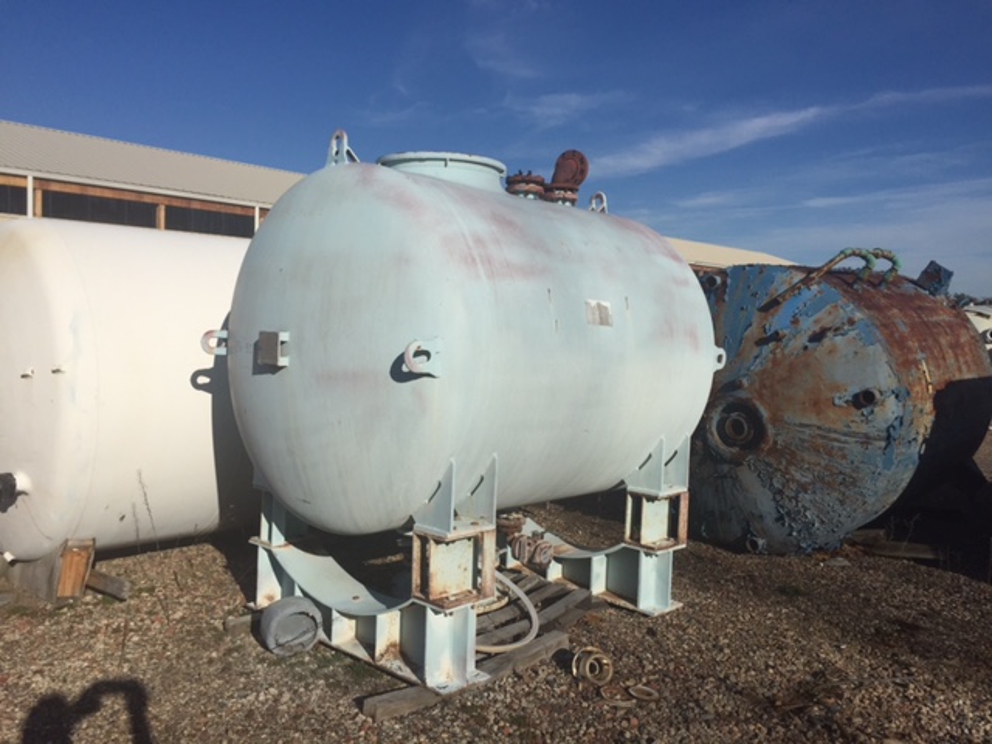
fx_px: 831
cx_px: 496
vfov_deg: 48.2
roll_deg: -1.2
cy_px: 372
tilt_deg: -4.3
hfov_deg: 61.7
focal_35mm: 29
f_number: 2.2
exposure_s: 1/6623
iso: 32
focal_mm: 4.15
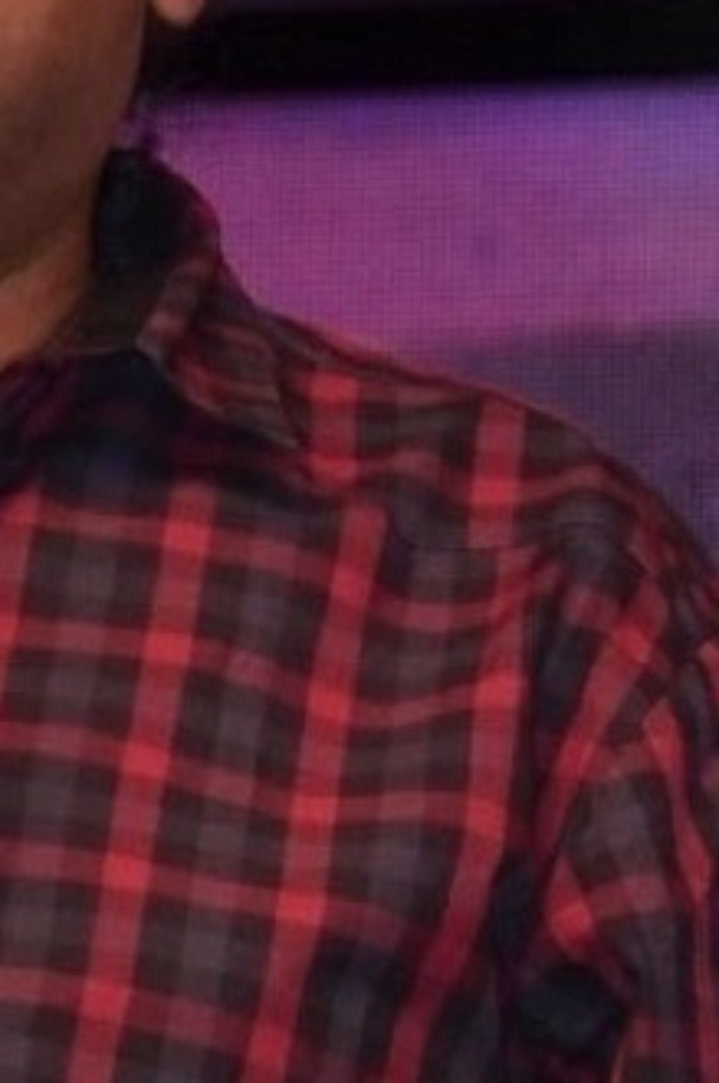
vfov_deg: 2.4
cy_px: 1941
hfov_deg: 1.6
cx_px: -341
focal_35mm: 865
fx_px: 25986
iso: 1250
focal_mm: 105
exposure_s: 1/125
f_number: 5.6
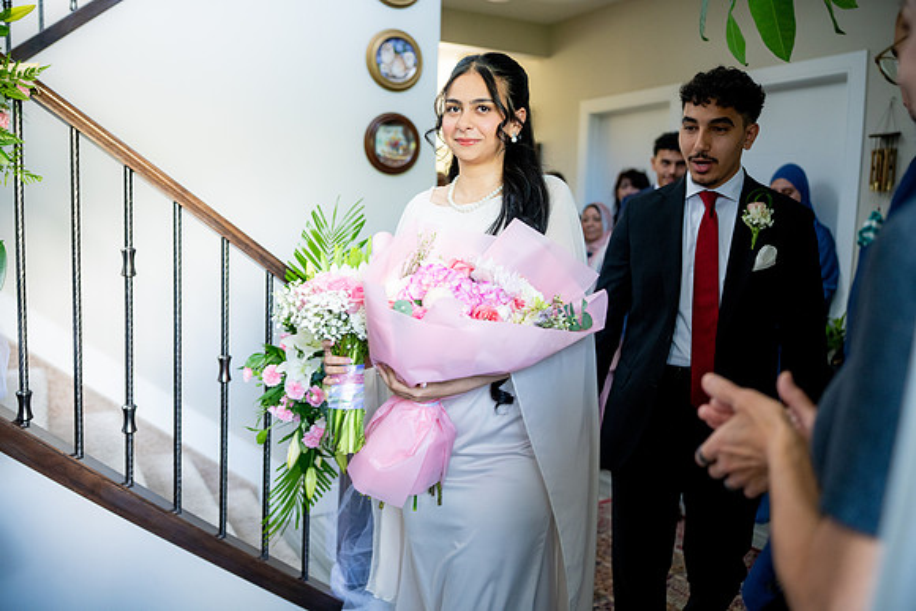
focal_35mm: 28
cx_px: 458
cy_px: 306
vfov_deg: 46.4
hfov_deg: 65.5
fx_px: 713
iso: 1600
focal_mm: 28
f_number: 2
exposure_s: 1/250
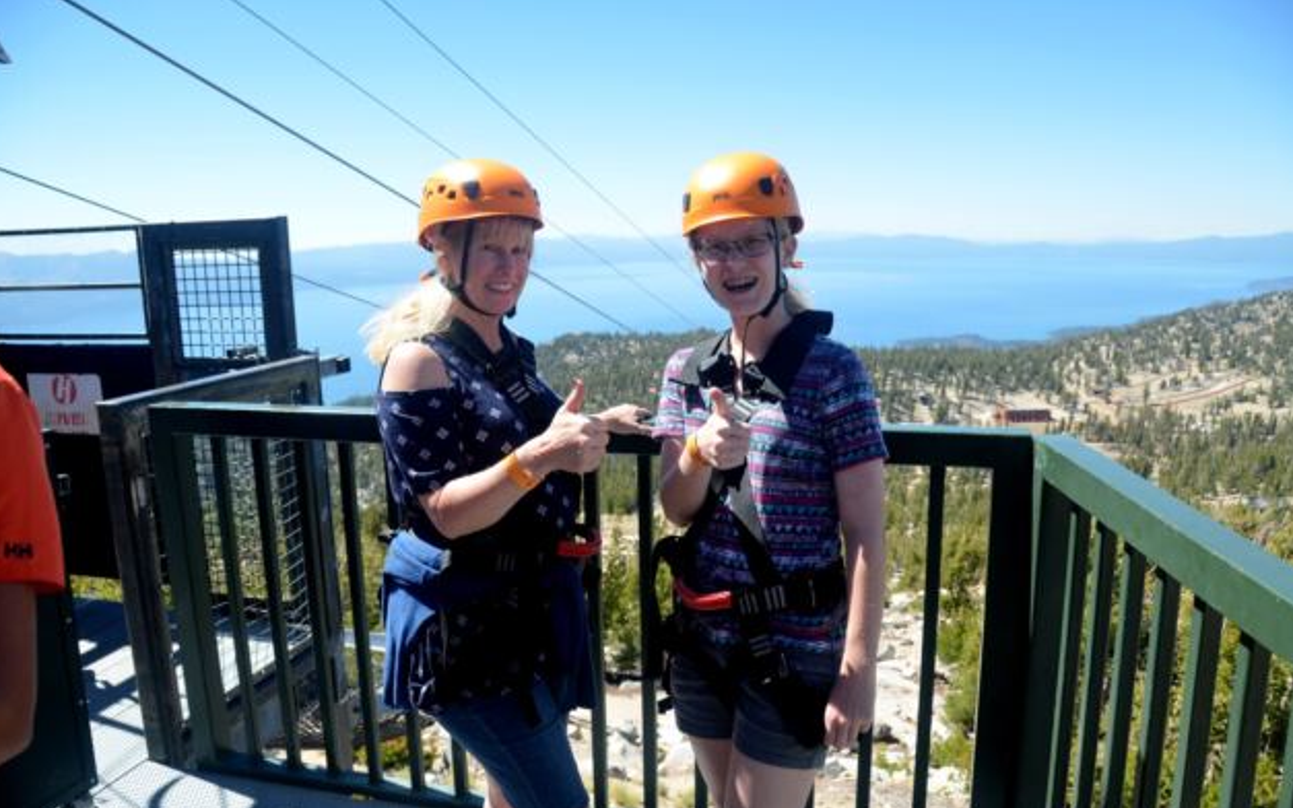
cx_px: 650
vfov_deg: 44.5
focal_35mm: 28
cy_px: 430
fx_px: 987
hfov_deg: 66.5
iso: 400
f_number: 5.6
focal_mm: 18
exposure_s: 1/1250
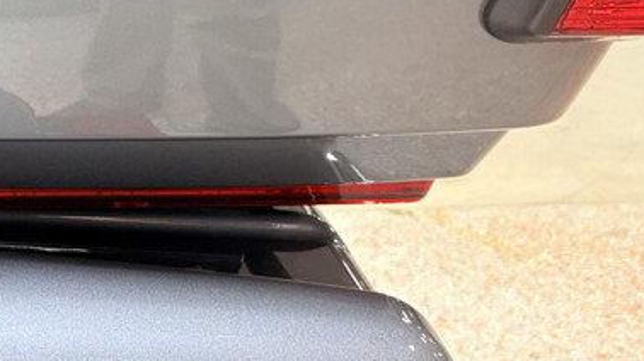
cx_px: -64
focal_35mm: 80
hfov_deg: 24.7
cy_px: -70
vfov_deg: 14.6
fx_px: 1365
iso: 100
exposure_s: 1/60
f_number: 1.6
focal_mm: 5.96
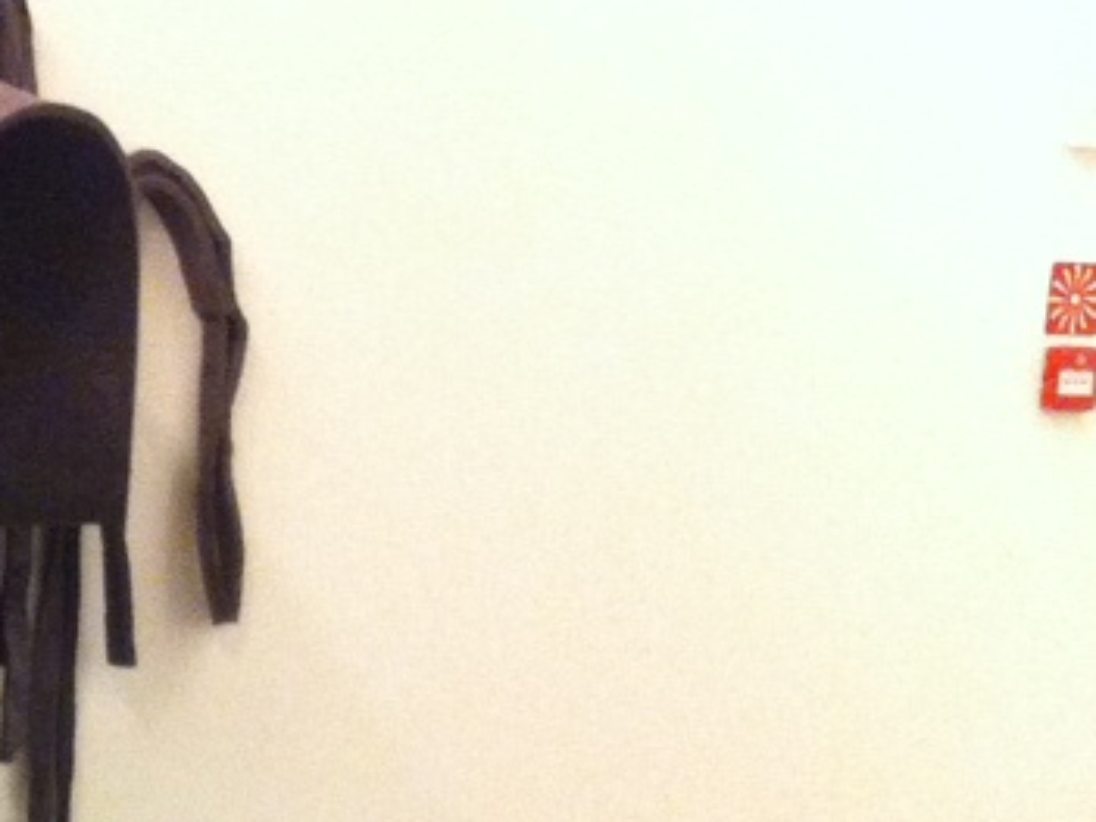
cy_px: 1278
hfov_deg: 13.8
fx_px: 4083
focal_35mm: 129
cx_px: -821
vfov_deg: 11.0
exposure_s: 1/15
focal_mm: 3.85
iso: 400
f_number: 2.8
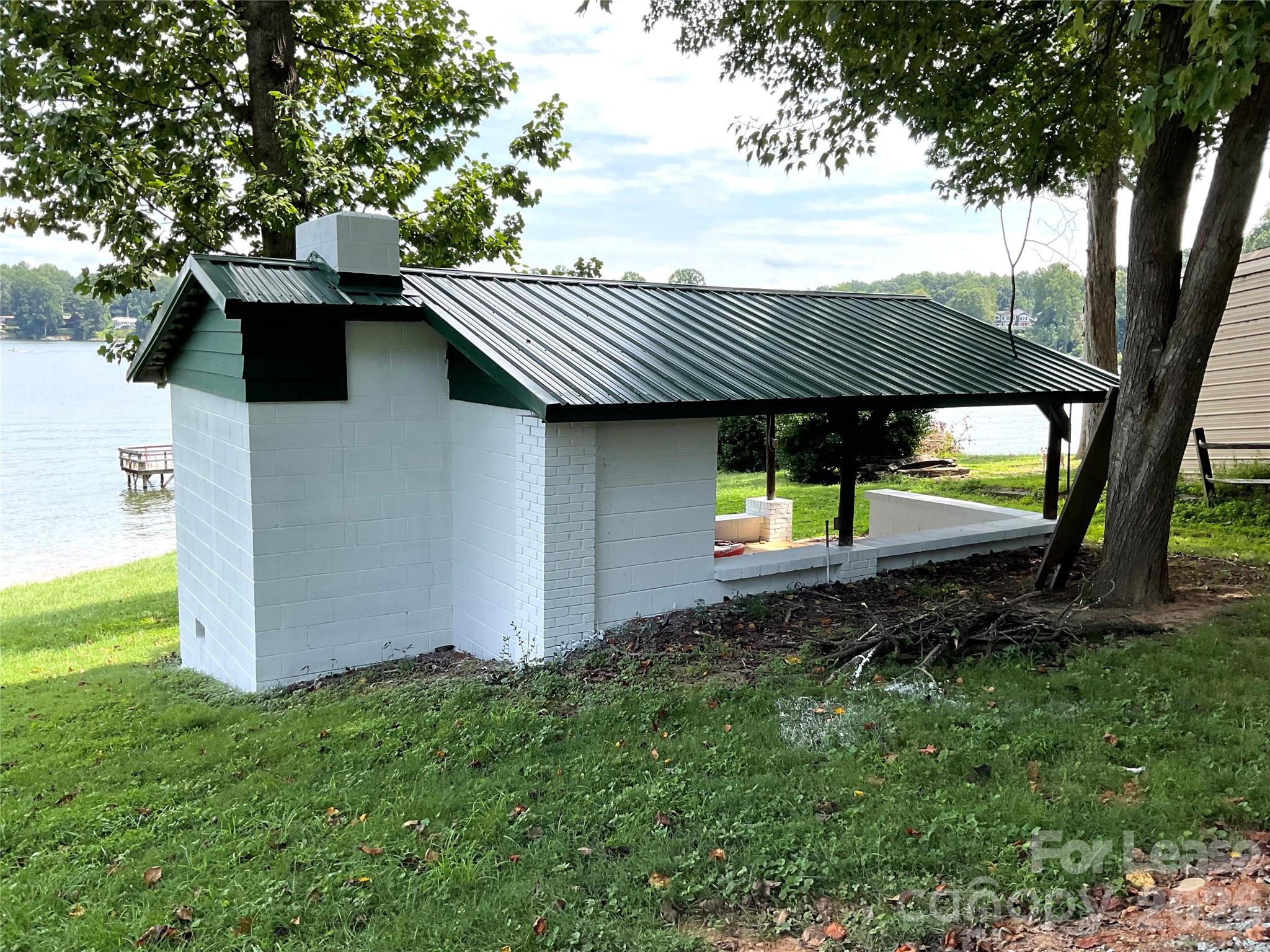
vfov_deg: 48.2
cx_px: 635
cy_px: 476
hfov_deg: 61.7
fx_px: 1064
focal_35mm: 29
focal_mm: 3
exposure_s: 1/719
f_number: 1.8
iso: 16
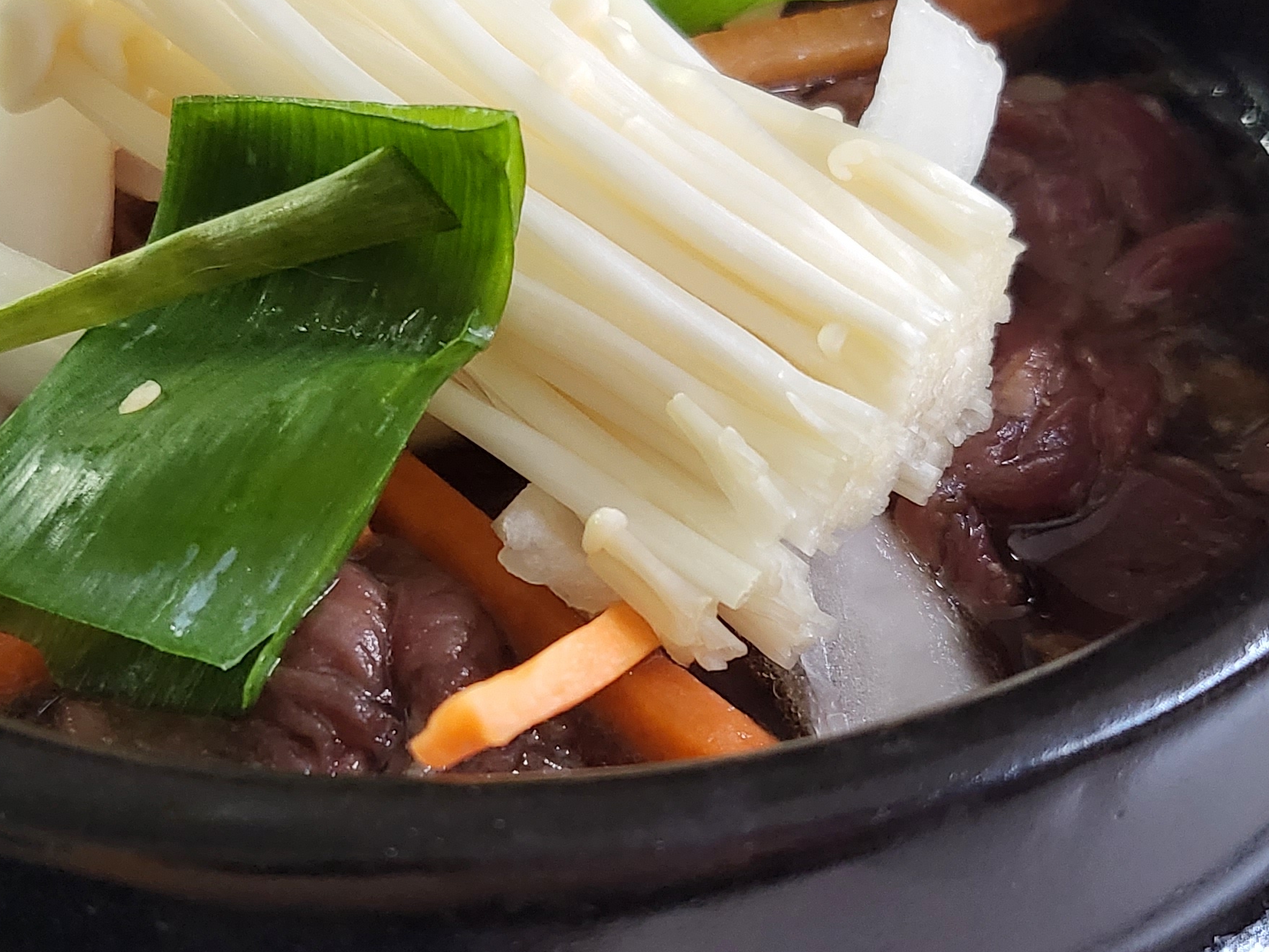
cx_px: 519
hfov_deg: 32.6
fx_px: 2163
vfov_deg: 24.8
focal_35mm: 59
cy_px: 453
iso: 500
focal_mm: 4.25
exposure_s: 1/39
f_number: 1.8
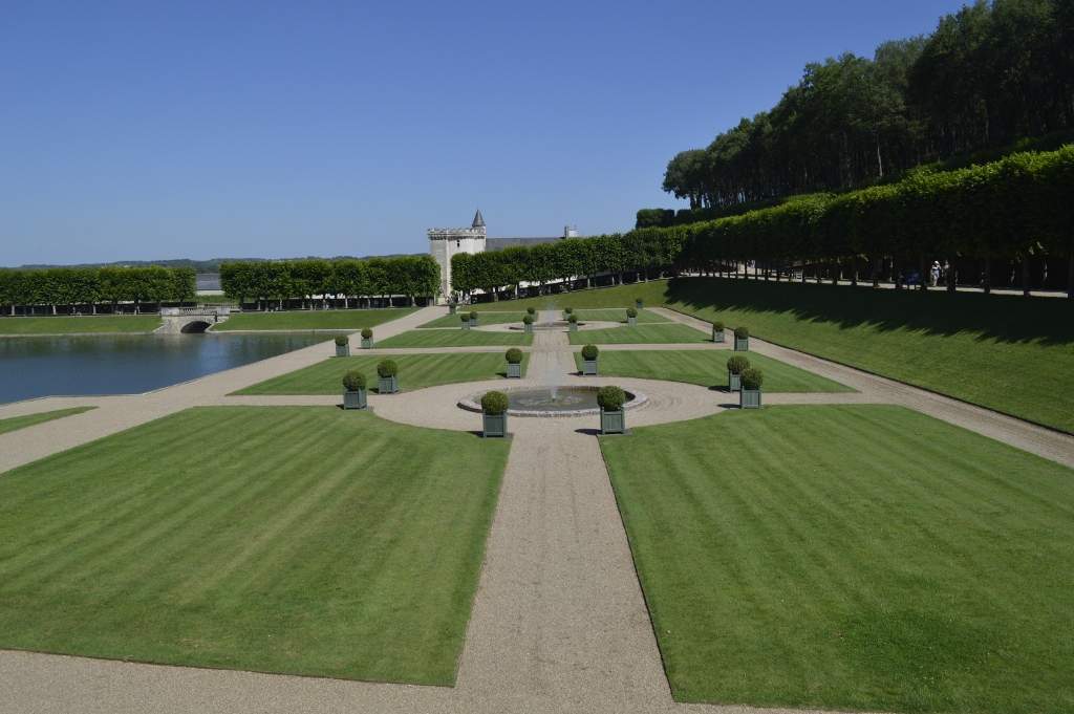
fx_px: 805
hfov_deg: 67.4
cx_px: 537
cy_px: 357
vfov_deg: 47.9
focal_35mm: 27
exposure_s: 1/800
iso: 200
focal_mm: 18
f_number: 8
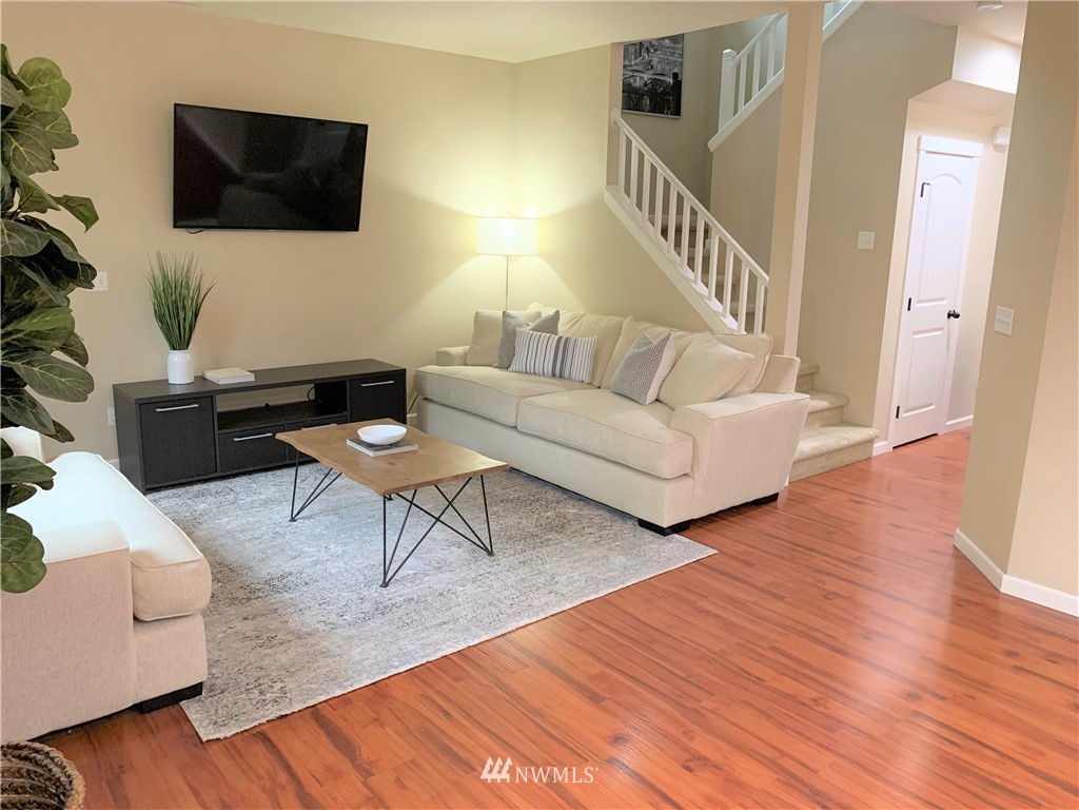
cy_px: 405
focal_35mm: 26
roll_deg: -0.9
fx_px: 810
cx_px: 540
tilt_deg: -12.4
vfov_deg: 53.1
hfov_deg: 67.3
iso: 400
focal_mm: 4.25
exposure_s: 1/40
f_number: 1.8
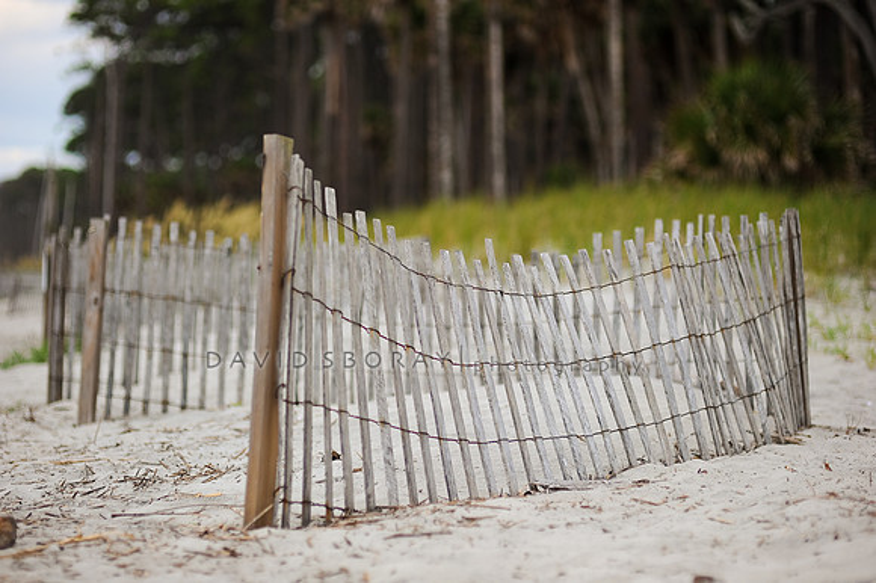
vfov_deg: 16.1
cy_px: 292
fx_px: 2067
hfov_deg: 23.9
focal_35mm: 85
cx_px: 438
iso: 100
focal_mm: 85
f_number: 1.8
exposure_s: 1/800
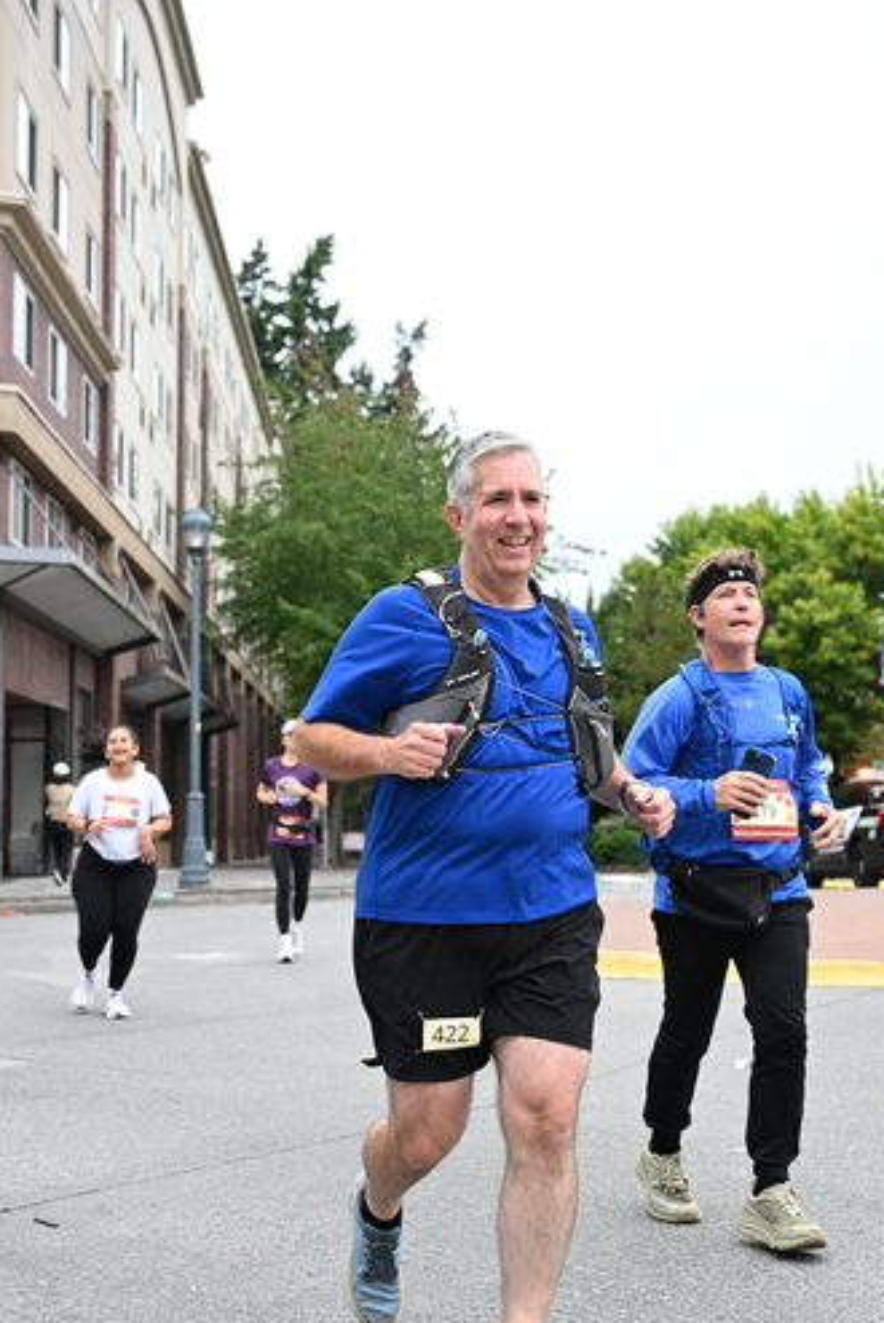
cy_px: 712
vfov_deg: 40.3
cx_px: 462
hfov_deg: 27.6
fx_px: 1802
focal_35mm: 49
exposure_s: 1/640
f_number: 4
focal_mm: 44
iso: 1600
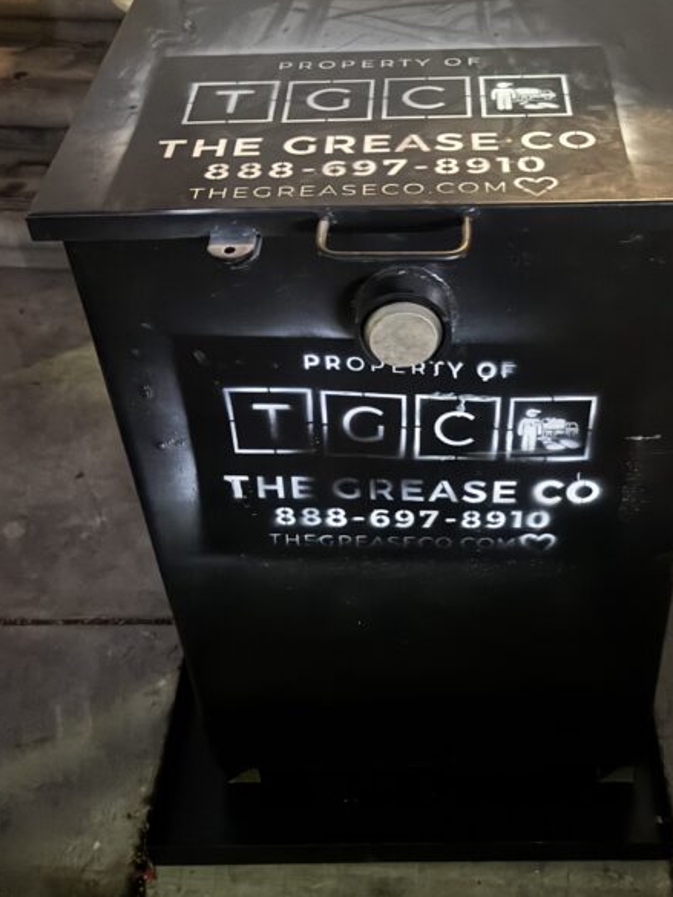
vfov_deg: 44.8
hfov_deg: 34.1
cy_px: 446
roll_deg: -2.3
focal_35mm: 42
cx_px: 432
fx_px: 1088
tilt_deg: -42.5
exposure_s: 1/9
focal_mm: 6.76
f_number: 1.78
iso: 2000
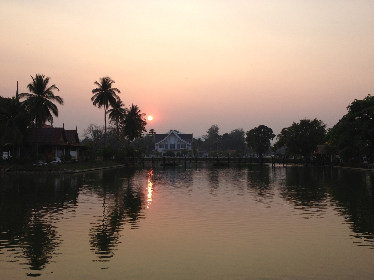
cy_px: 140
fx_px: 378
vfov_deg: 40.7
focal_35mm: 35
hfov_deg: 52.6
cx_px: 187
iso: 50
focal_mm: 4.28
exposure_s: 1/476
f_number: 2.4
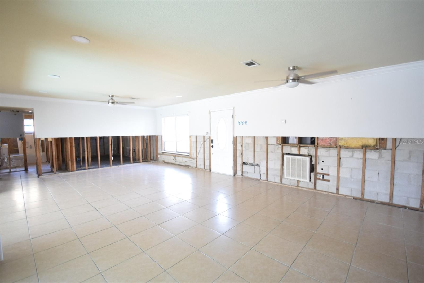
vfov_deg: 77.3
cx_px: 212
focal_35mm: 15
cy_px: 142
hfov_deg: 100.4
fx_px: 177
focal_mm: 10
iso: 2000
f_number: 4
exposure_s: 1/50
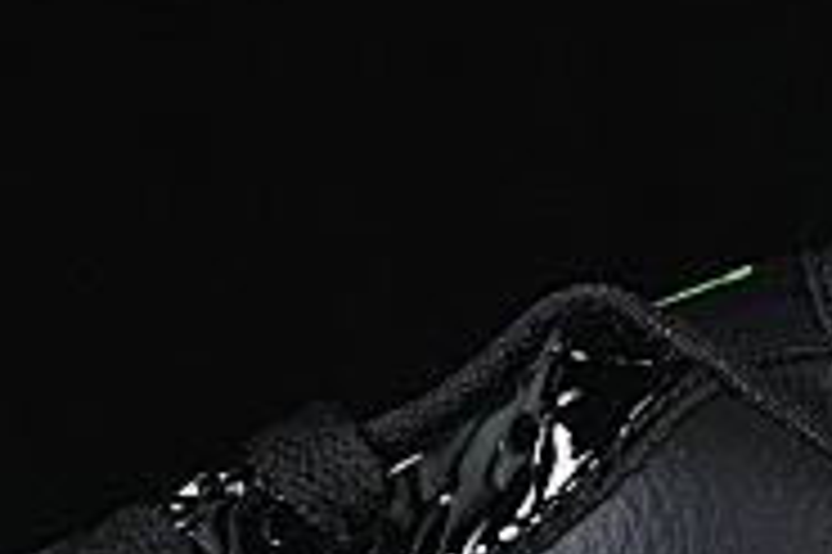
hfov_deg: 4.7
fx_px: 10113
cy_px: 581
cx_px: 265
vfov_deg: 3.1
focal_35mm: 438
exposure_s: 1/60
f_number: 6.3
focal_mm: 50
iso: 160
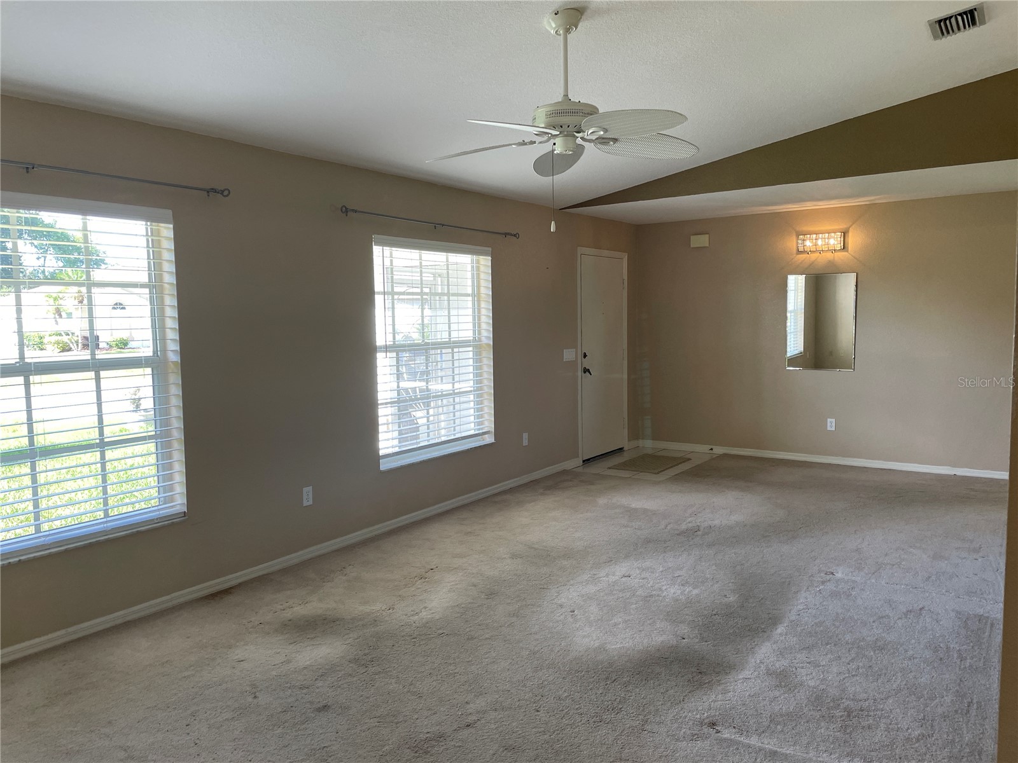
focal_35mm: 26
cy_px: 382
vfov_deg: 53.1
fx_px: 765
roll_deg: +1.3
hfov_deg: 67.3
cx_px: 509
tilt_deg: -4.6
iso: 80
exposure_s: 1/120
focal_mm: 4.2
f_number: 1.6
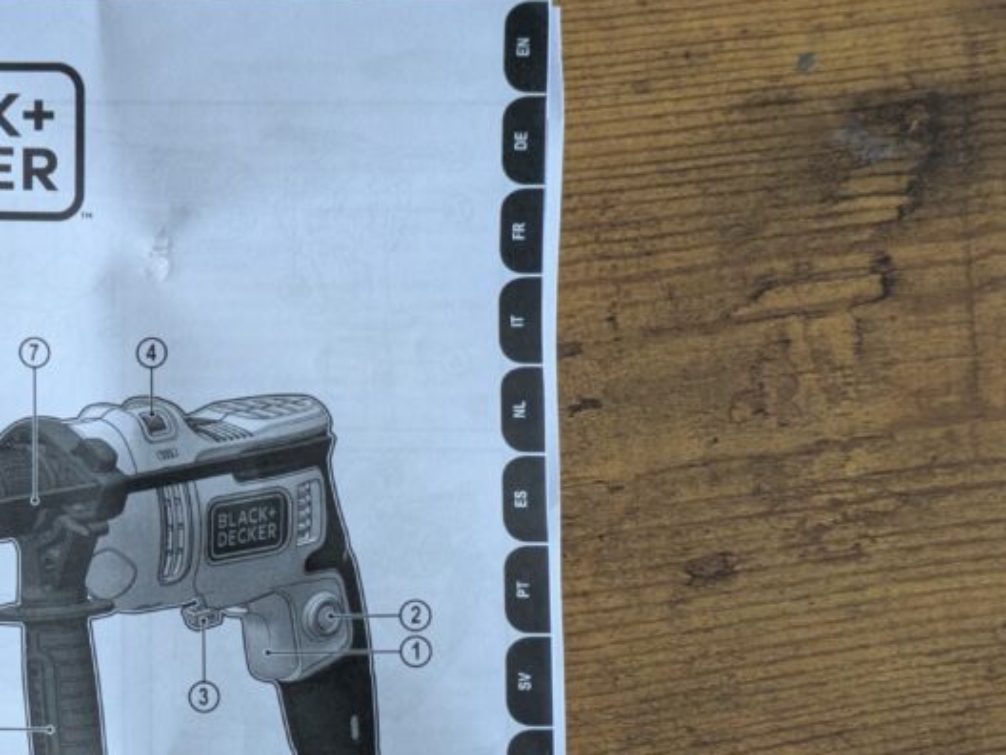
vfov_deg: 14.9
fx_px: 2877
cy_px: 603
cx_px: 168
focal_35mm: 99
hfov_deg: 19.6
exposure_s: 1/25
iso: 377
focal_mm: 5.43
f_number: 1.89
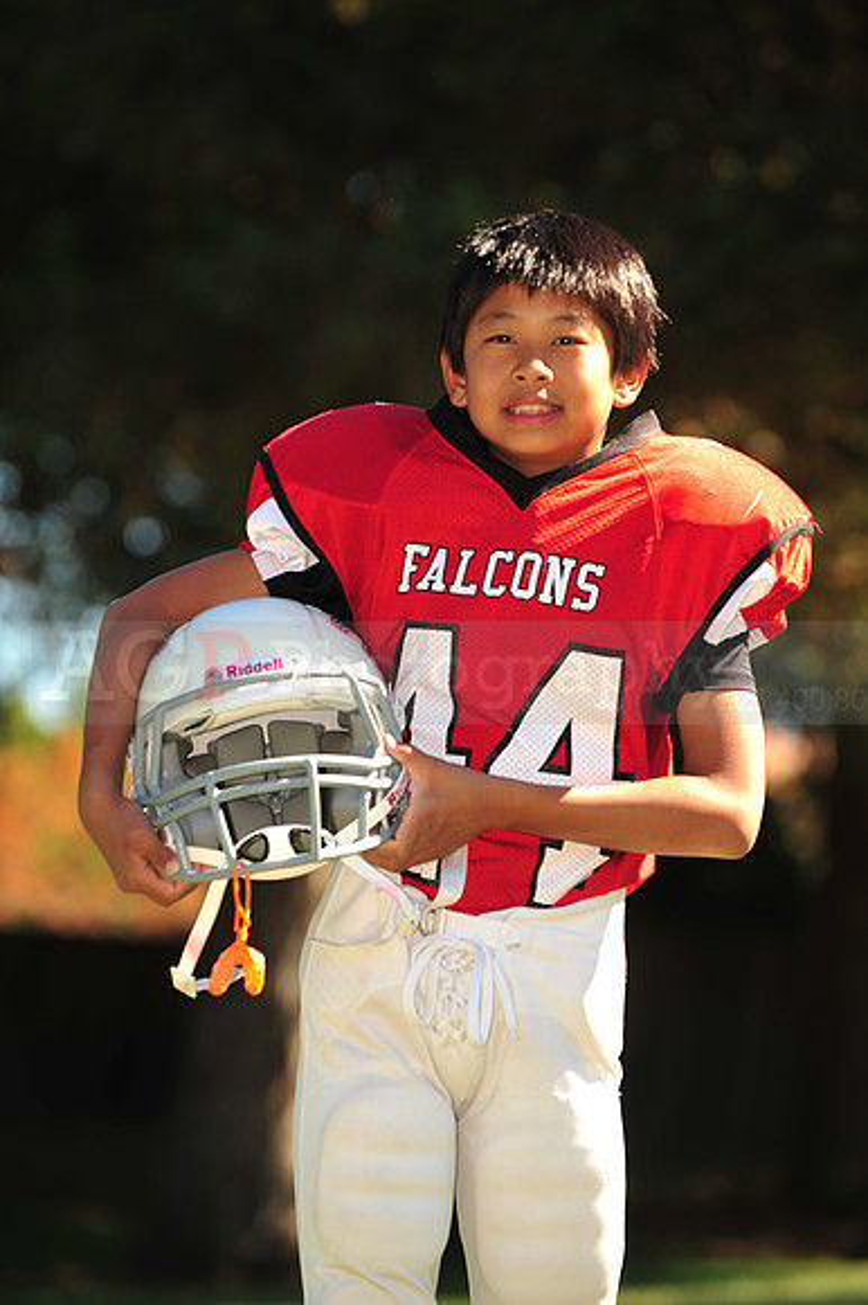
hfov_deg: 7.2
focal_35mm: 190
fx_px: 6879
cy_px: 652
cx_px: 434
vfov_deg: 10.8
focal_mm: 190
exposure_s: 1/320
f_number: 4.5
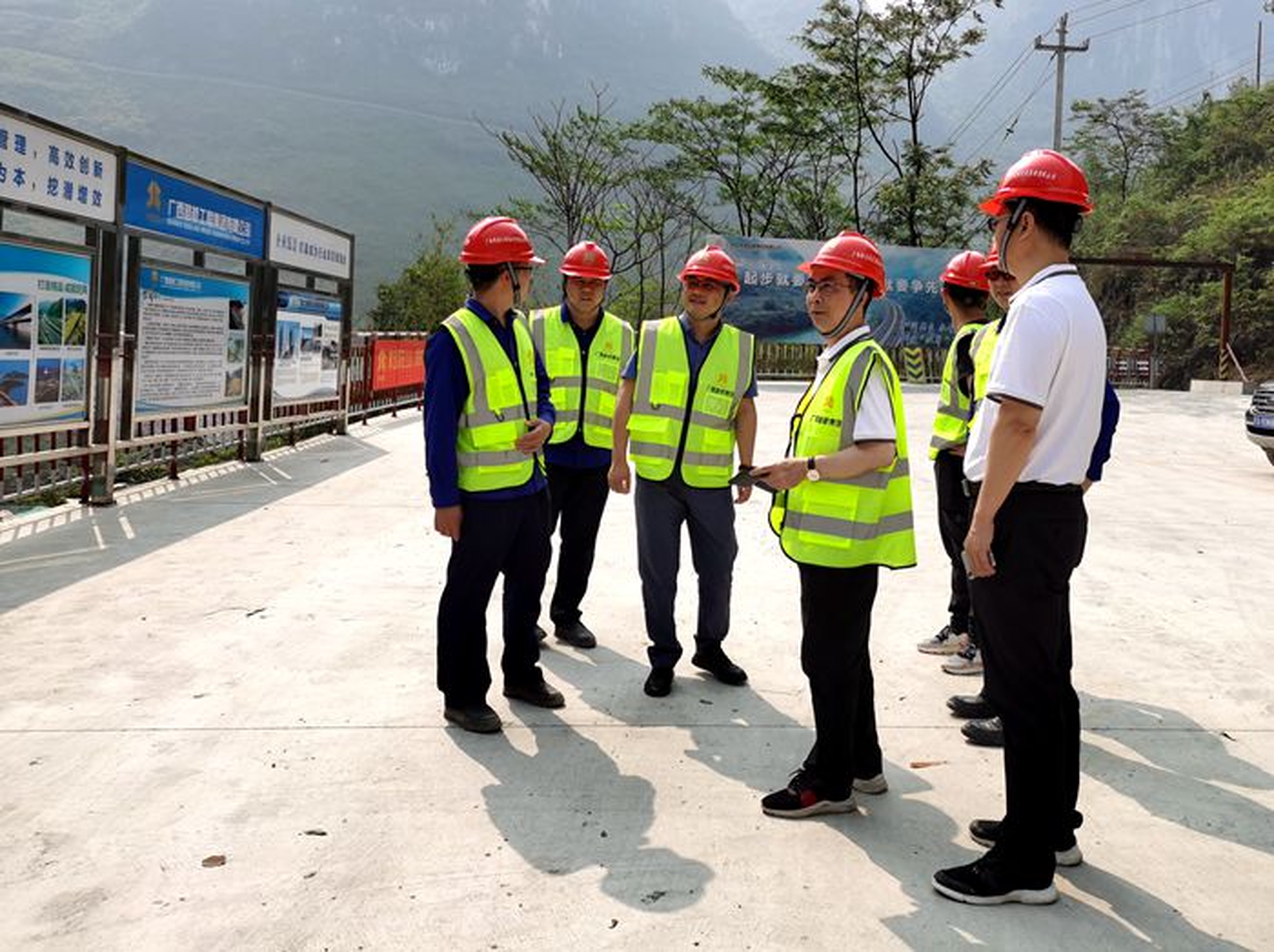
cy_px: 476
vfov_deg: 51.2
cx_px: 637
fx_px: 992
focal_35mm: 27
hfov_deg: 65.4
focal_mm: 5.58
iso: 50
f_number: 1.8
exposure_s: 1/2985
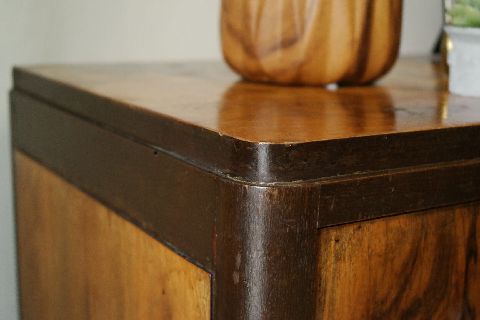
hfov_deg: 34.5
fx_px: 773
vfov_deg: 23.4
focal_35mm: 58
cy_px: 160
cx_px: 240
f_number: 5.6
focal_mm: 38
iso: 1600
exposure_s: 1/30
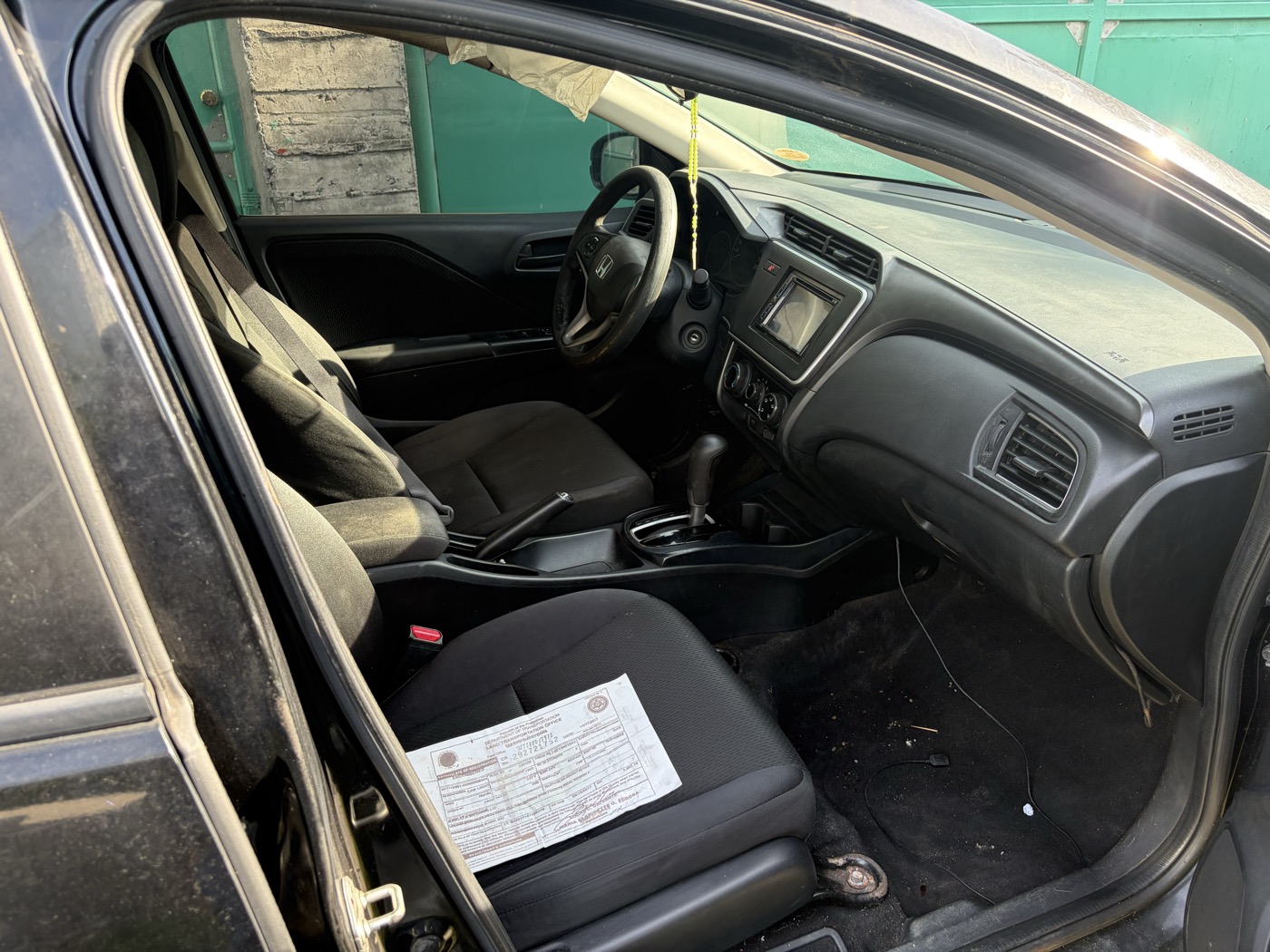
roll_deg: +1.4
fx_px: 954
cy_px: 476
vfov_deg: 53.1
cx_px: 635
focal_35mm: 26
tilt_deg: -25.6
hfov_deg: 67.3
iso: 80
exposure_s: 1/205
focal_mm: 5.96
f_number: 1.6
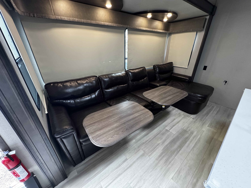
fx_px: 102
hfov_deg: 102.1
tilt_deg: -27.5
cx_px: 126
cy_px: 94
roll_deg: +0.2
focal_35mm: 14
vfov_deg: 85.7
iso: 400
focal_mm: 2.22
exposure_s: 1/60
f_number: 2.2
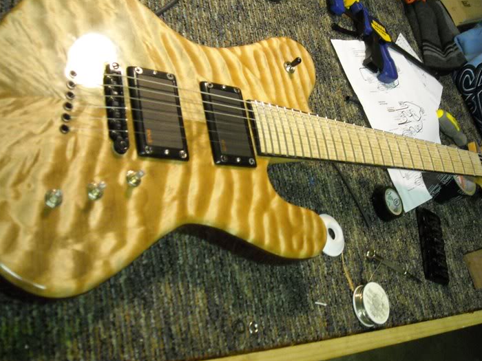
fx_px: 557
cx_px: 231
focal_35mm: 40
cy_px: 170
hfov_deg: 46.8
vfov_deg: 35.9
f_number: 2.8
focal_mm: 5.7
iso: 400
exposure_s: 1/36
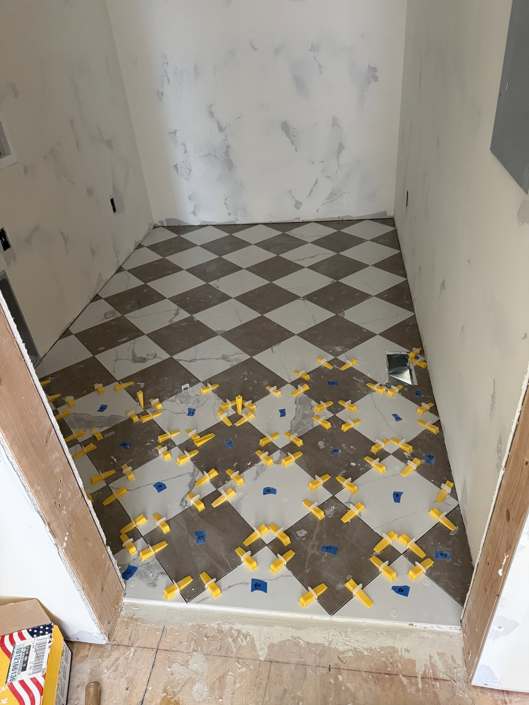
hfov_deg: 56.8
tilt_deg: -33.9
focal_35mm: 24
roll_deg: +5.7
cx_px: 264
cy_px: 352
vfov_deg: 71.6
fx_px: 489
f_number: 1.78
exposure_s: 1/60
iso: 400
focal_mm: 6.76
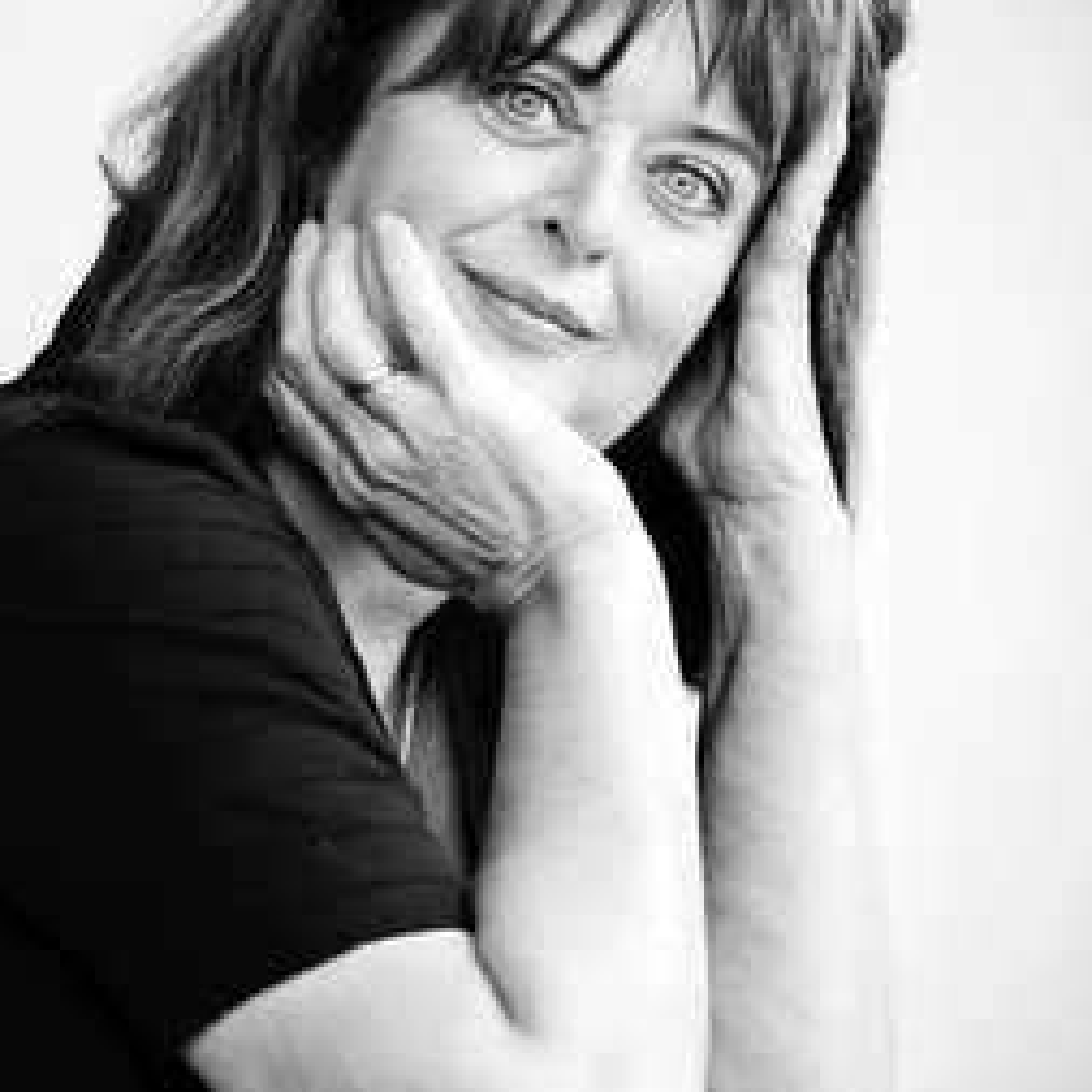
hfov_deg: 12.0
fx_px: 5211
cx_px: 388
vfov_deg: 12.0
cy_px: 604
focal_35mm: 146
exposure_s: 1/125
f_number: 2.8
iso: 400
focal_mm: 110
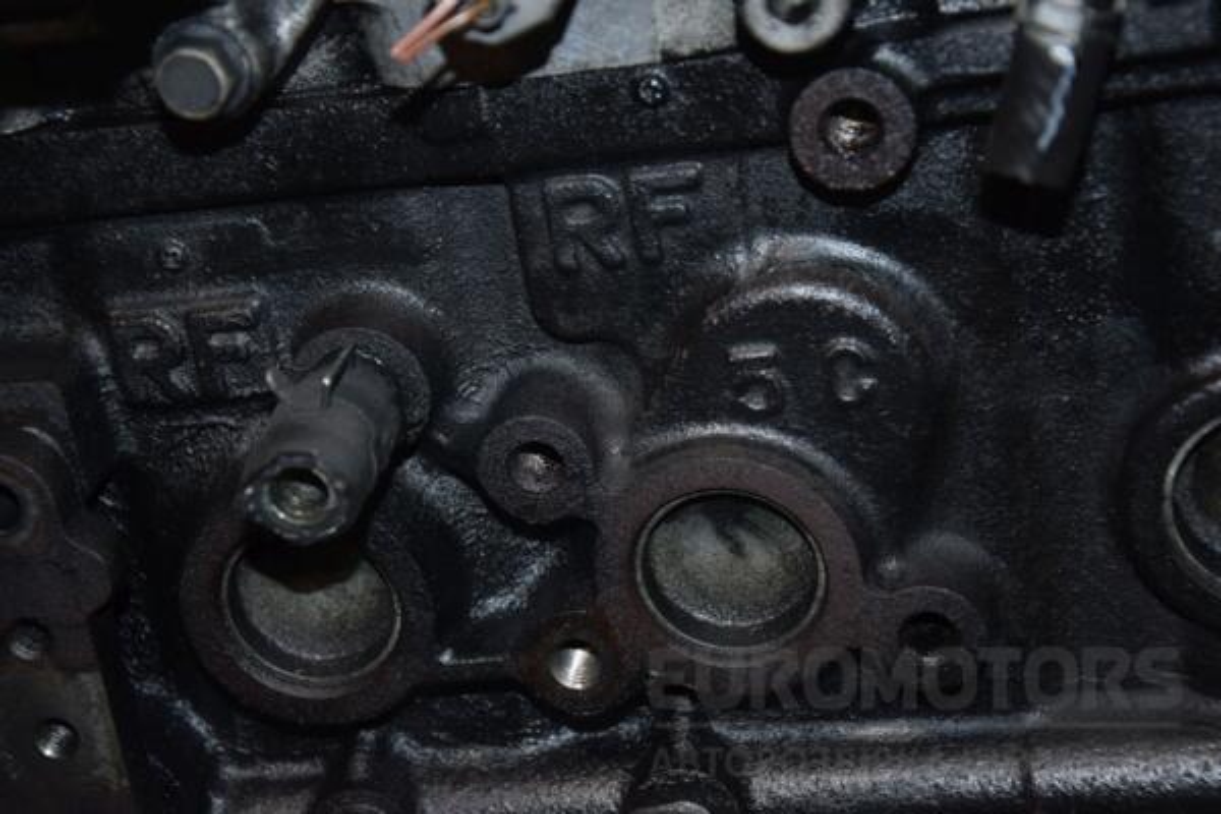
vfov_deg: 14.7
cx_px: 610
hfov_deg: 21.9
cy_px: 407
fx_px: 3154
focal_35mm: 93
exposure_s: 1/60
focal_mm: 62
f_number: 5.3
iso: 800
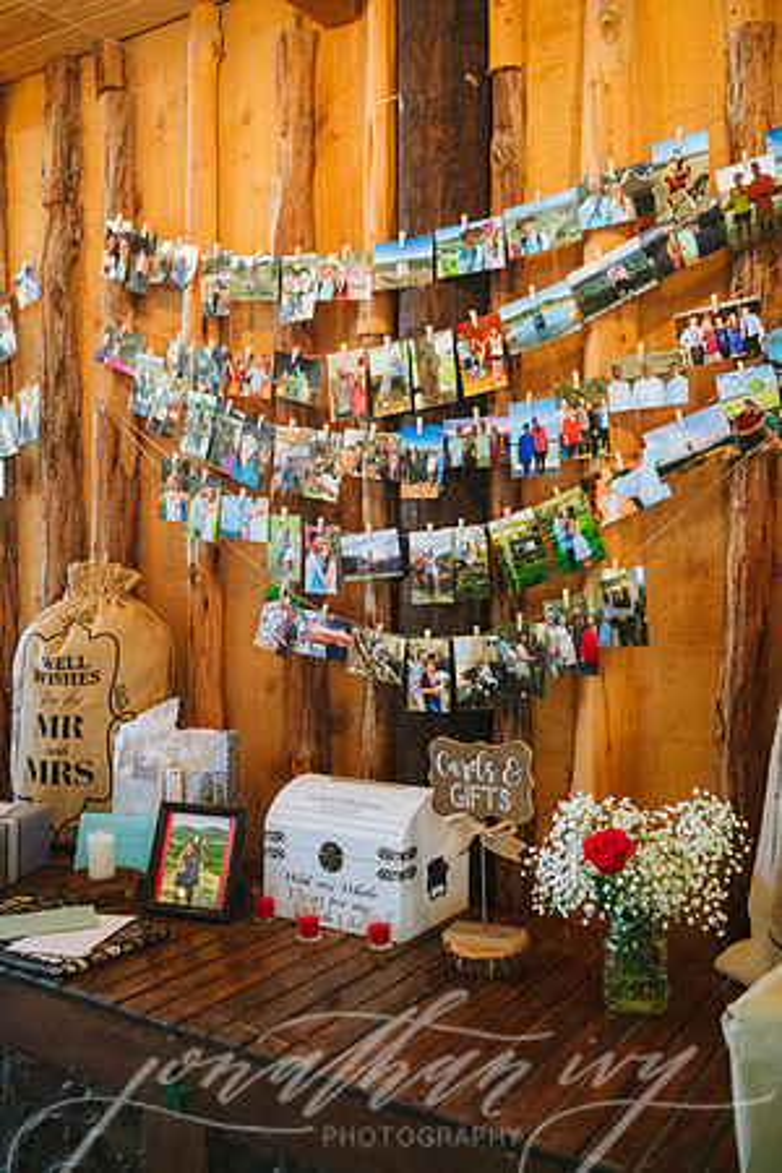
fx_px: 1108
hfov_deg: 38.9
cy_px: 586
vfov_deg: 55.8
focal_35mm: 34
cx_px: 391
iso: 2500
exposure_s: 1/100
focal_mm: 34
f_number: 2.8
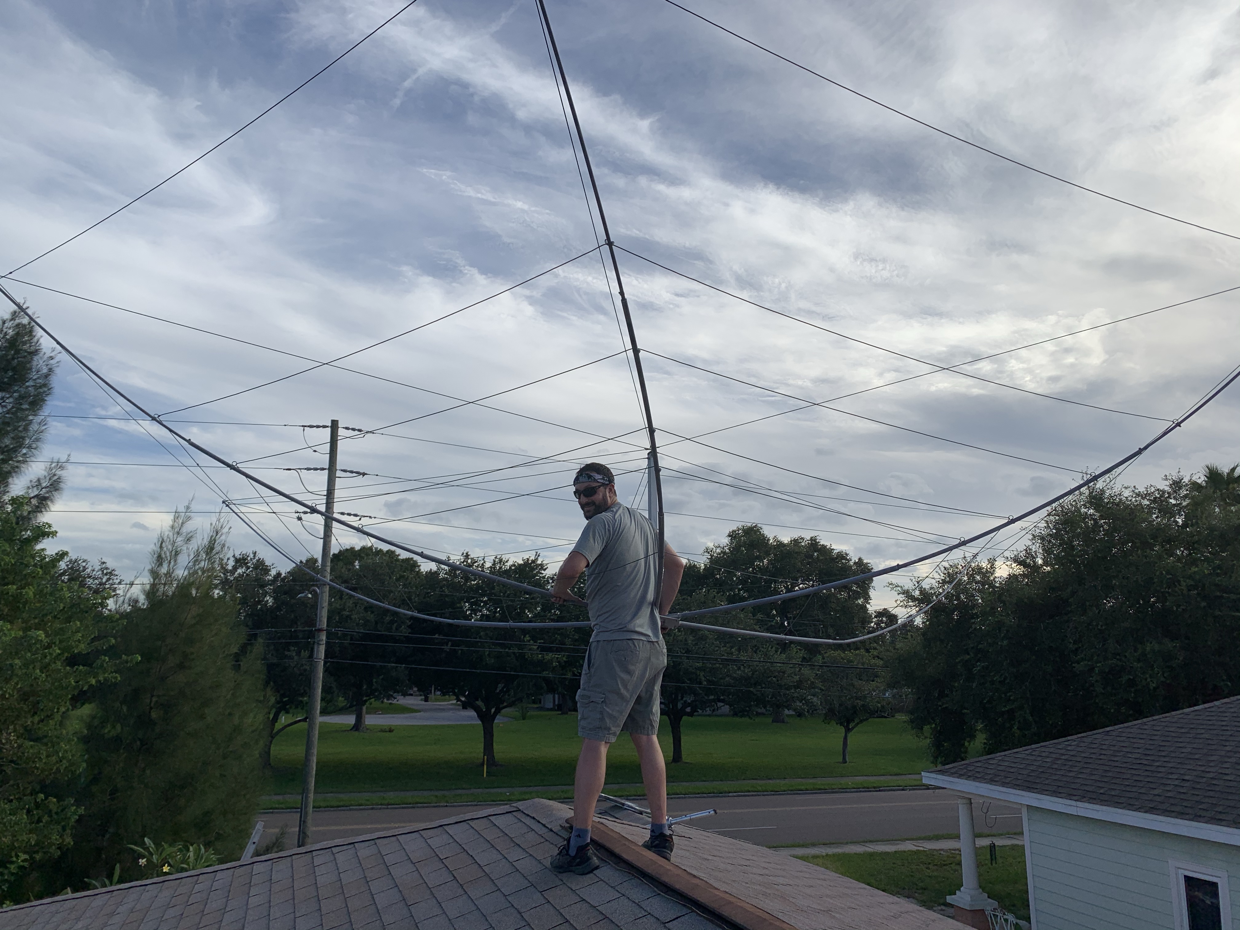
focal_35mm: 26
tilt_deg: +13.4
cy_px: 465
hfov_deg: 67.3
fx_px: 931
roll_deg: -1.7
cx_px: 620
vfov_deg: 53.1
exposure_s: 1/2994
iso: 25
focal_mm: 4.25
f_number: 1.8
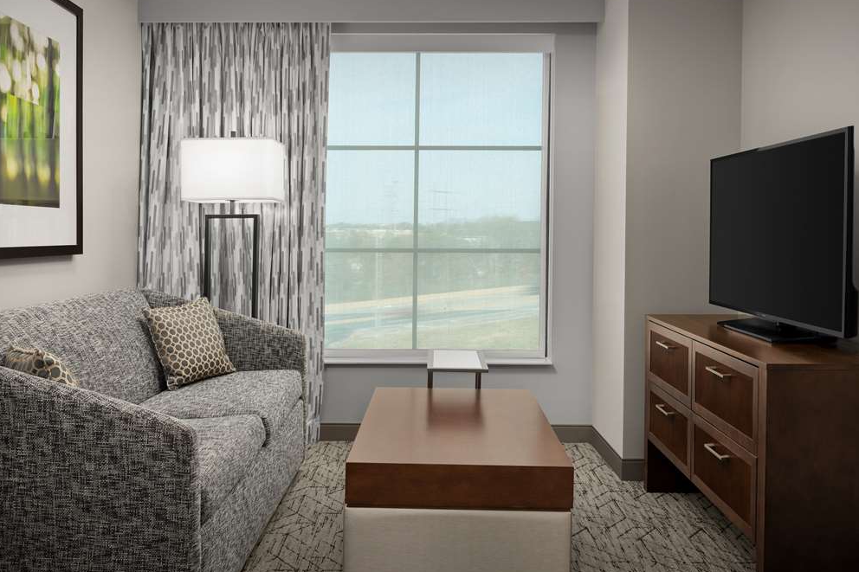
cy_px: 283
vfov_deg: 40.0
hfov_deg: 57.2
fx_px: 787
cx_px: 439
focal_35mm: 33
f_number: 11
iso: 400
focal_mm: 32
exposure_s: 1/125
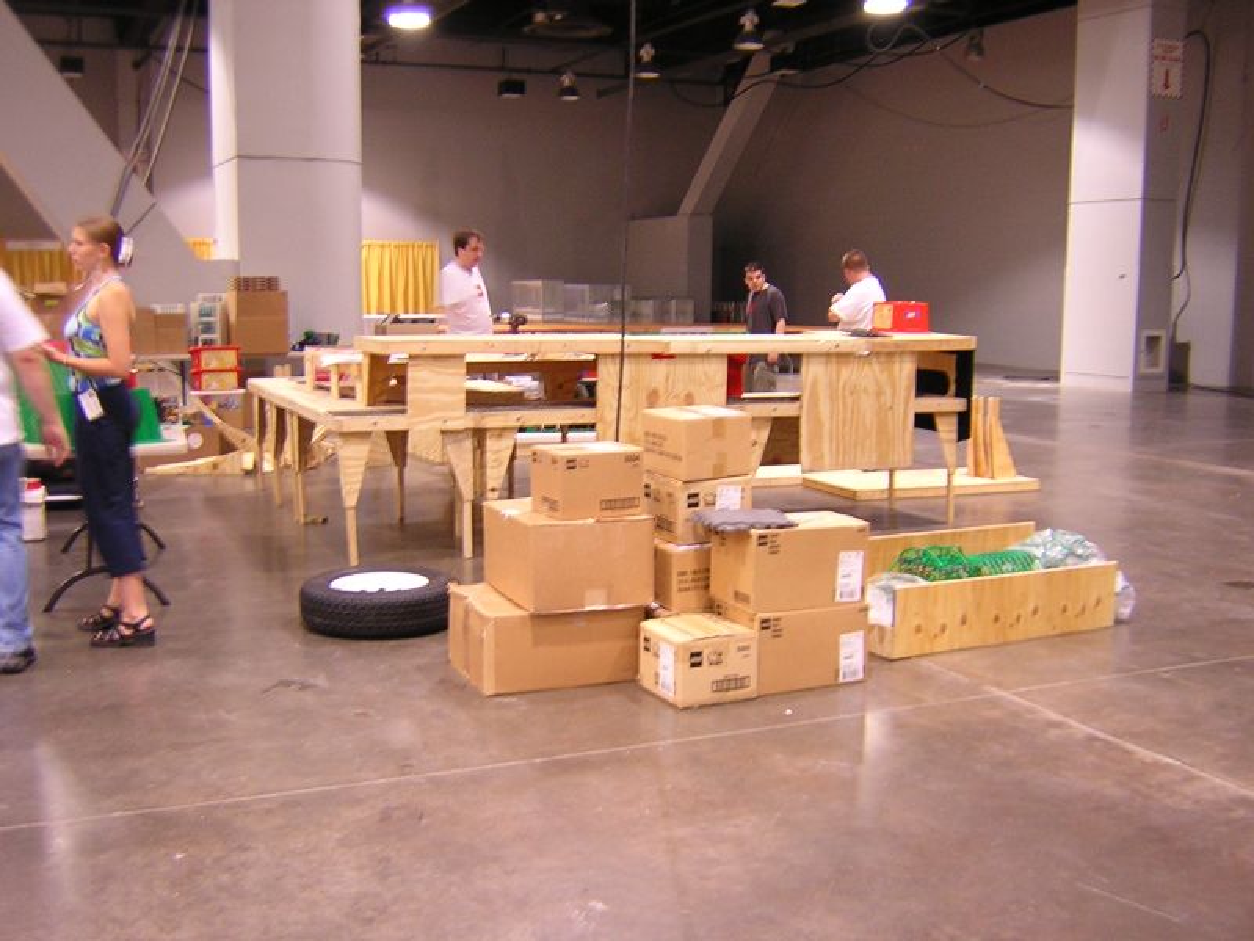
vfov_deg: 39.7
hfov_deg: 51.4
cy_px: 470
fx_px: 1304
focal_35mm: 36
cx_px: 627
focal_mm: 4.7
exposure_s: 1/3.6
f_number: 2.6
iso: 198
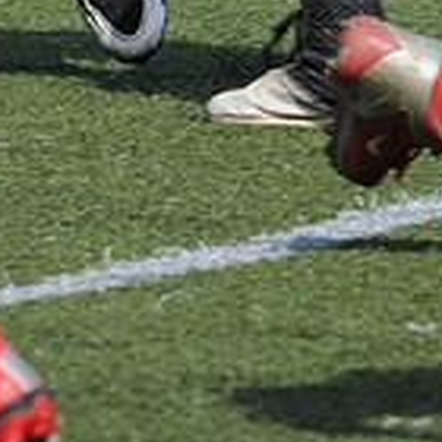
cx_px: 11
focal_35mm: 1579
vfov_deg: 1.1
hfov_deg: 1.1
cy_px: -363
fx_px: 22810
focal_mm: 300
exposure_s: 1/500
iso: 200
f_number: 8
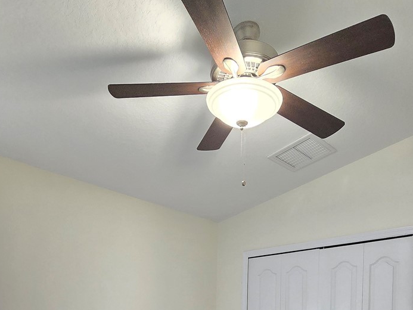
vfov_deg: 39.2
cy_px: 333
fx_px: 358
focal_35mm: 30
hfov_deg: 59.8
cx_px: 184
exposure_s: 1/60
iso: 320
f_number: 2.2
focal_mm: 2.2
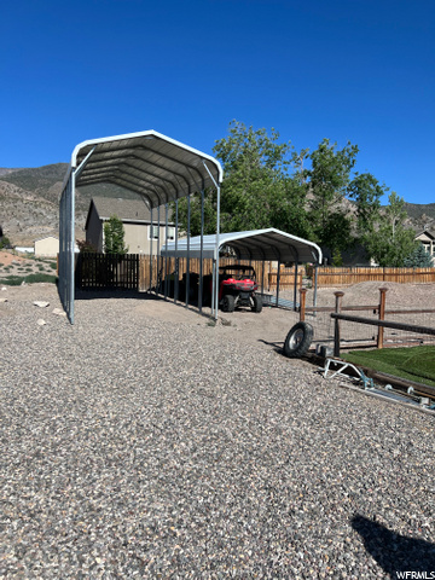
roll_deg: -1.6
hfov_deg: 53.1
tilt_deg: -2.1
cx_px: 218
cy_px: 290
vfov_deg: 67.3
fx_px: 436
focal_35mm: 26
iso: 50
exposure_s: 1/3968
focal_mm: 5.7
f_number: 1.5
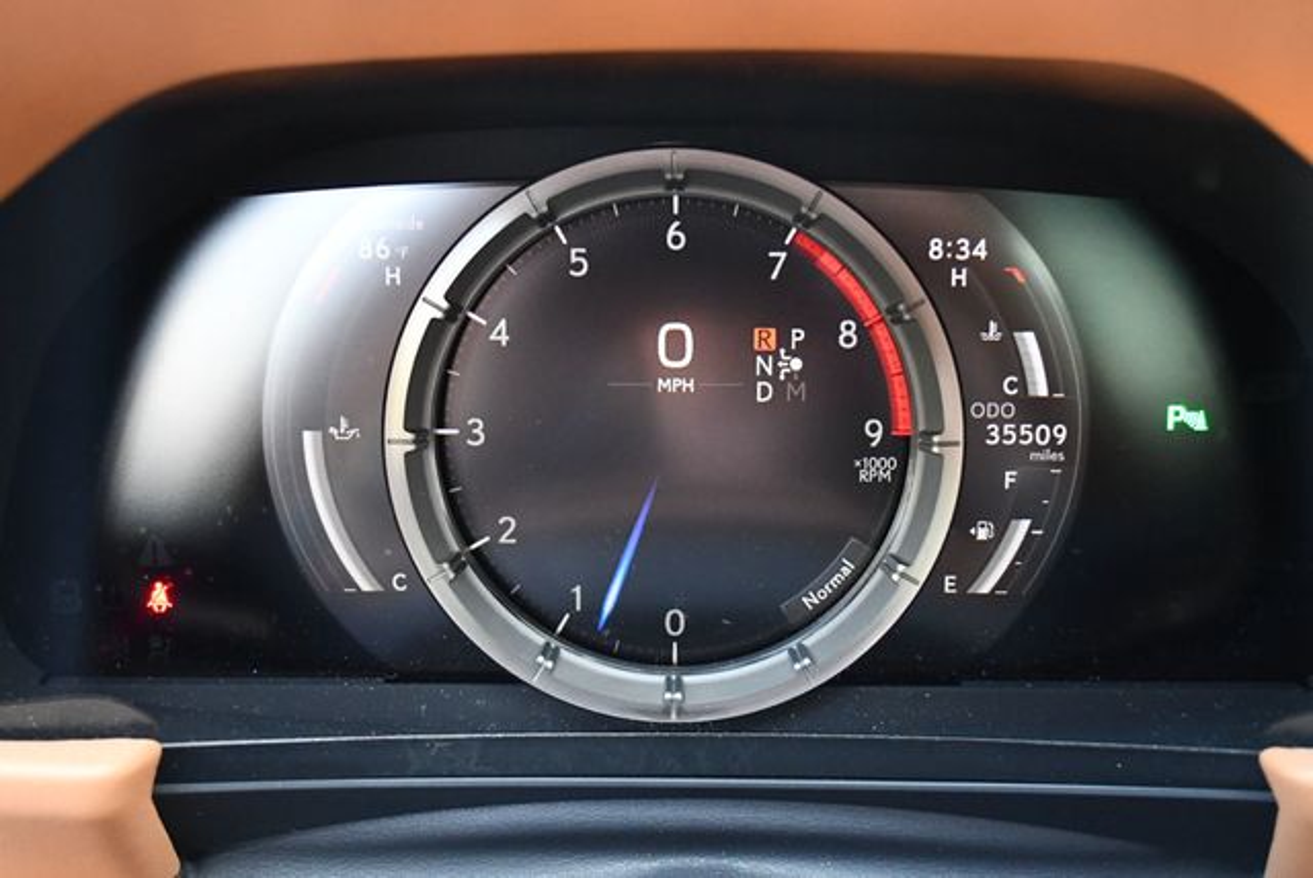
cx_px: 656
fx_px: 1606
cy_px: 439
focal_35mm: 44
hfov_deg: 44.5
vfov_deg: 30.6
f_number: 4
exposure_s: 1/125
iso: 2500
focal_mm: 22
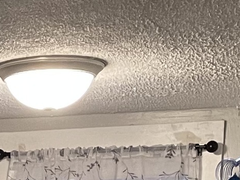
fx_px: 1185
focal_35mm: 171
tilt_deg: -9.8
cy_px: 498
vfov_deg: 7.8
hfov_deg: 11.0
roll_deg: +0.8
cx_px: -145
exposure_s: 1/60
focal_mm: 4.2
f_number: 1.6
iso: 250
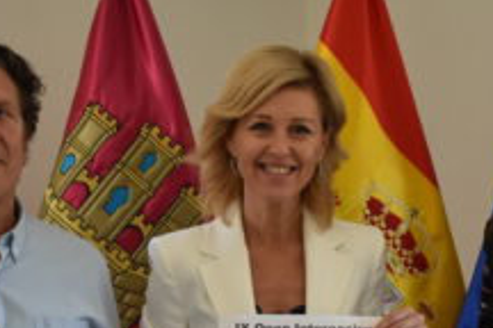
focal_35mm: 125
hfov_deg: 16.4
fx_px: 1712
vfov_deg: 10.8
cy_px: 378
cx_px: 290
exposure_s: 1/60
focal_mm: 30
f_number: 4
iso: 450
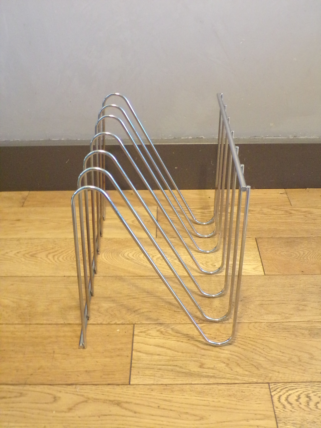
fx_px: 457
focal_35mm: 37
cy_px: 214
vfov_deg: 50.1
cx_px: 160
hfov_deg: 38.7
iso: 800
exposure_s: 1/17
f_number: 3.3
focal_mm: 6.6
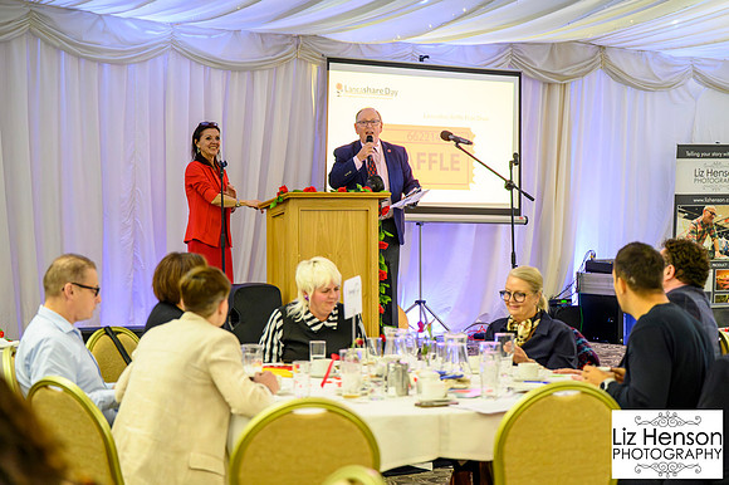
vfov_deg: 19.4
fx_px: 1417
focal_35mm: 70
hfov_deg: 28.9
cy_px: 242
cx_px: 364
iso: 12800
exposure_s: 1/200
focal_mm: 70
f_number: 2.8
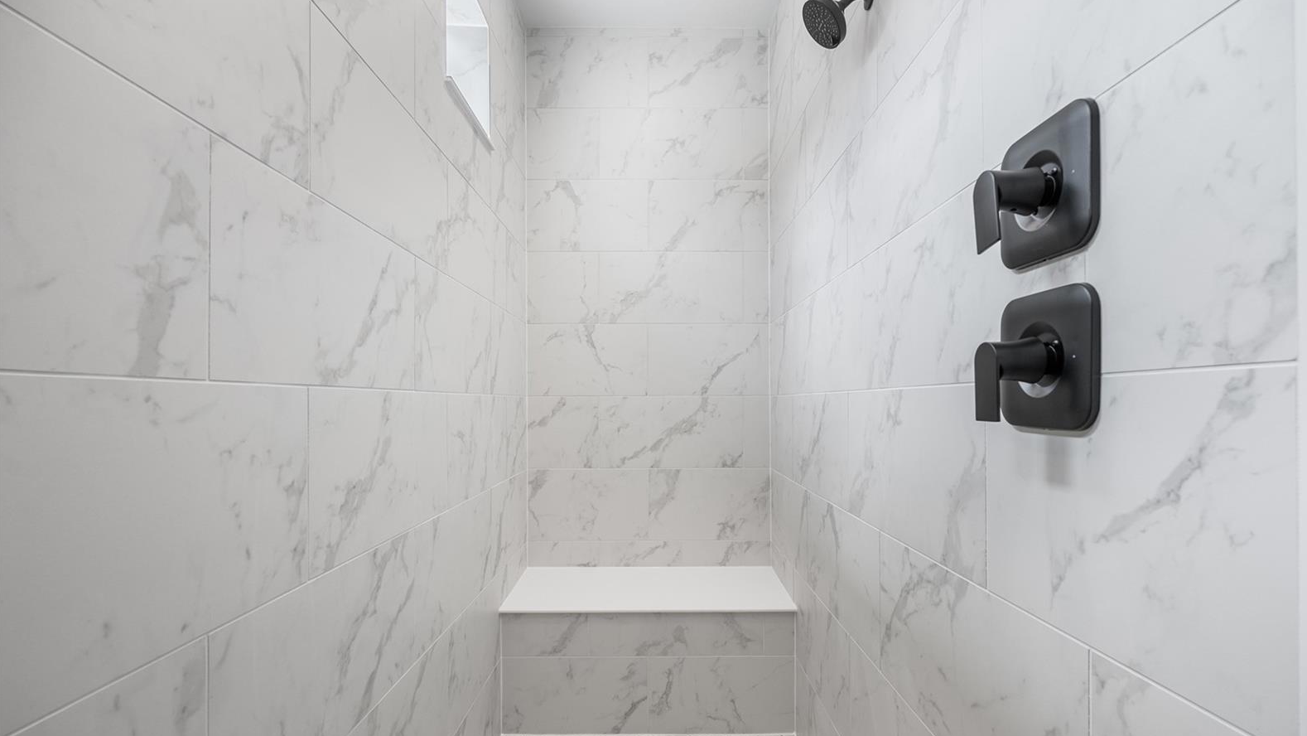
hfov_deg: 95.9
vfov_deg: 63.8
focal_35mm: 17
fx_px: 589
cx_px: 659
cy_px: 399
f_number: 8
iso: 200
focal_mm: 16
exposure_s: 1/320
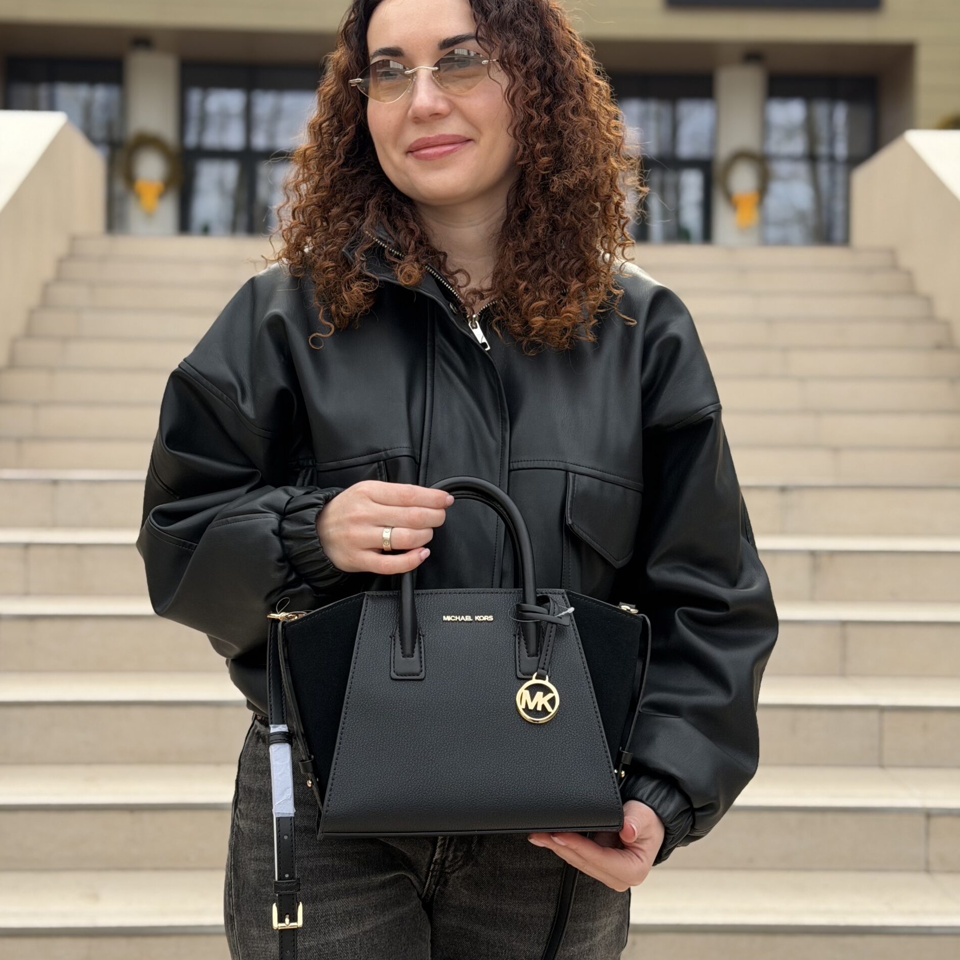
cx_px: 480
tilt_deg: +0.8
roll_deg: -0.9
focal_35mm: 57
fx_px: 1788
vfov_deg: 30.0
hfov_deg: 30.0
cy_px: 465
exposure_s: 1/534
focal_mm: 6.76
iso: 64
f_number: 1.78
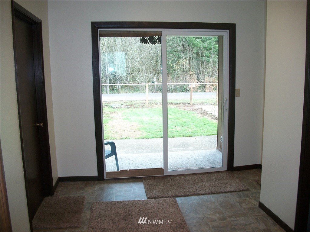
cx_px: 155
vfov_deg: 44.2
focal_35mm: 32
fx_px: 287
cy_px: 116
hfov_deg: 56.8
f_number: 2.9
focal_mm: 5.7
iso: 80
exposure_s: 1/40
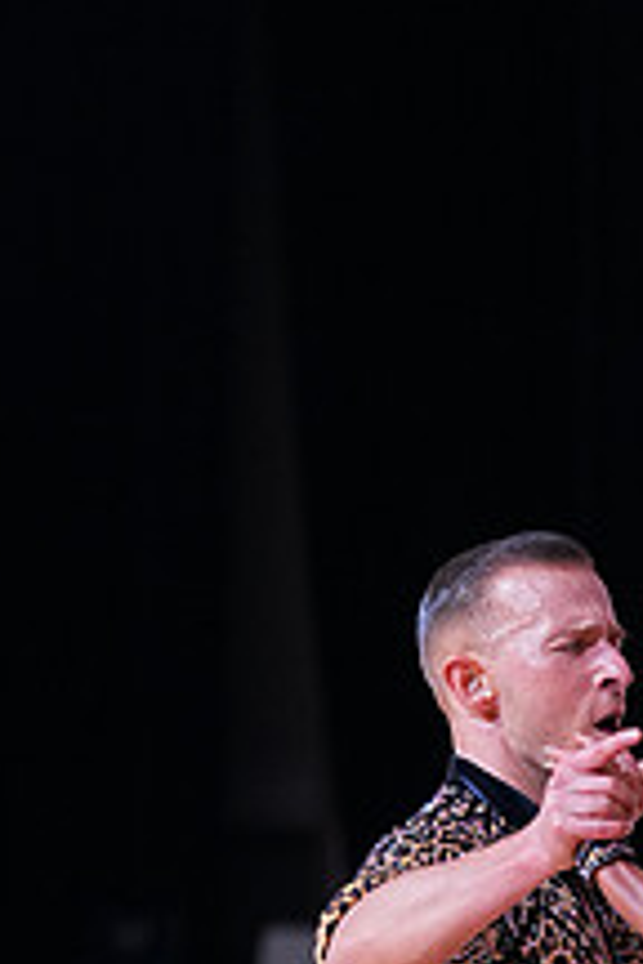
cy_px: 1201
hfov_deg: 3.3
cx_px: 435
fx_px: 11091
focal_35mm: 414
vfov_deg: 5.0
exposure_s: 1/500
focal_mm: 154
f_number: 4
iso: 2500
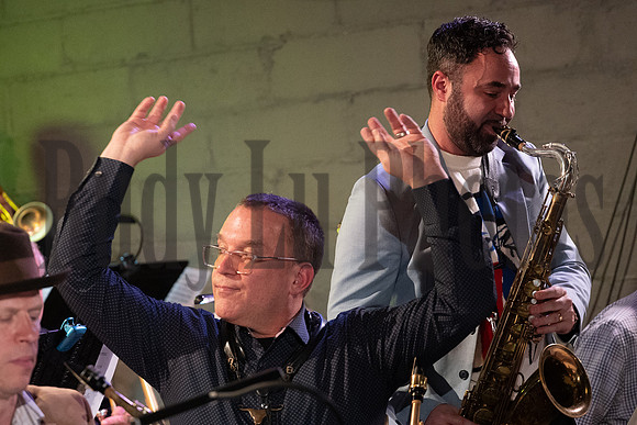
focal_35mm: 105
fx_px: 1858
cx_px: 318
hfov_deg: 19.5
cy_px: 212
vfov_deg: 13.0
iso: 5000
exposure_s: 1/250
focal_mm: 70
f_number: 2.8
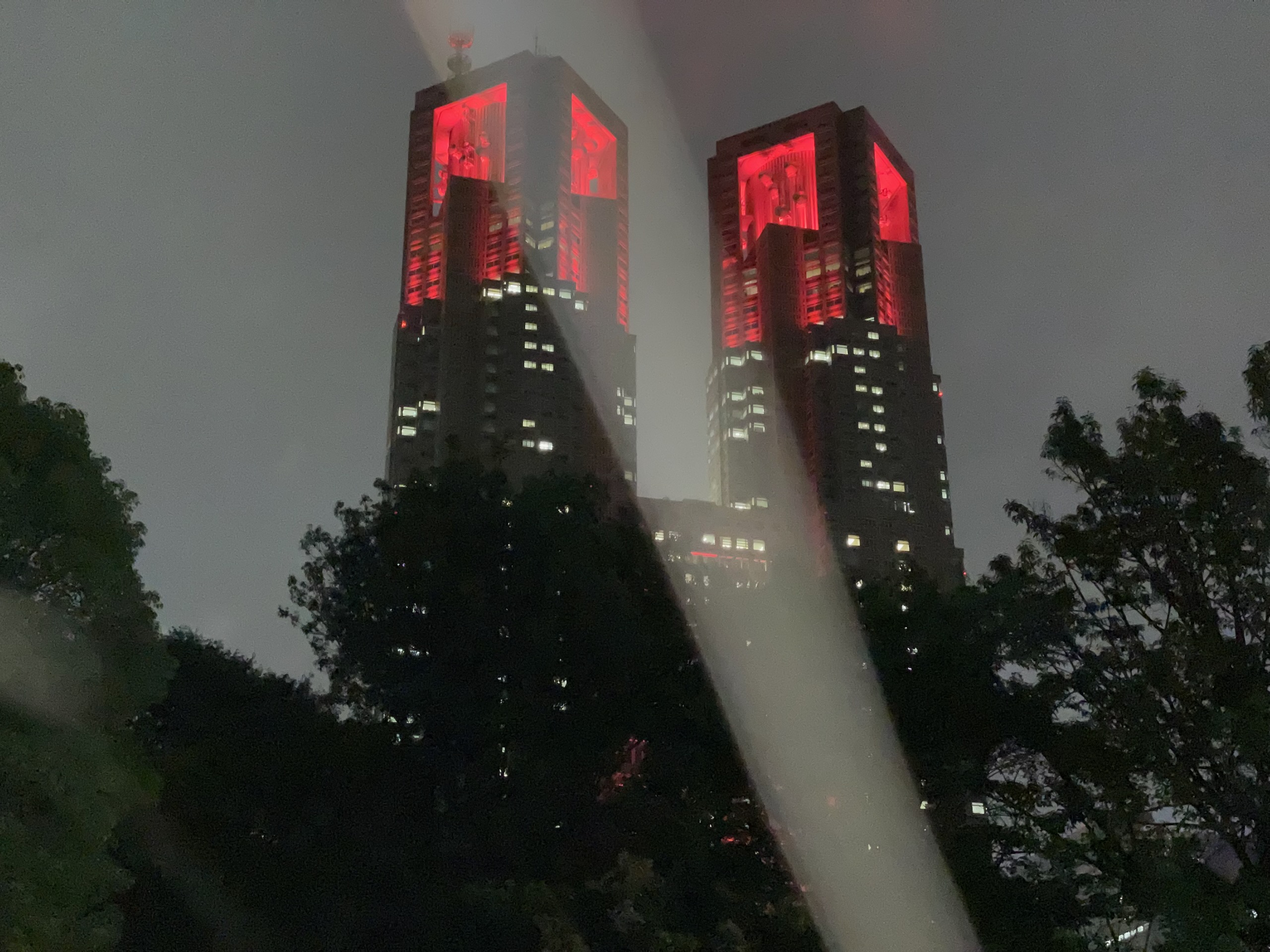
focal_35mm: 52
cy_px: 476
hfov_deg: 36.8
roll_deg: +0.2
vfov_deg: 28.0
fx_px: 1908
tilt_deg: +26.5
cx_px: 635
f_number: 2
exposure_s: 1/27
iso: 2000
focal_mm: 6
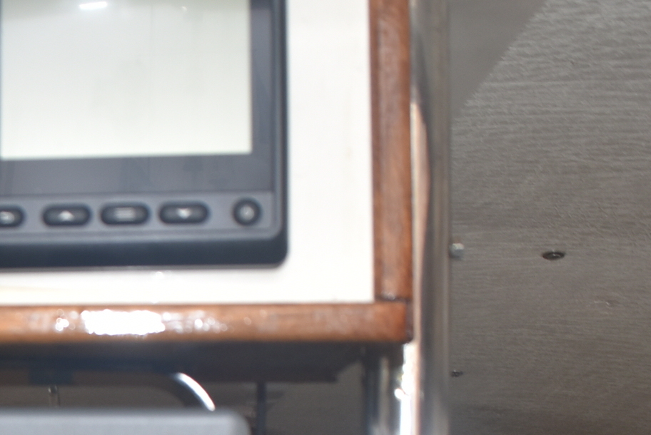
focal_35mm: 74
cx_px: -158
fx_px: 1339
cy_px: 438
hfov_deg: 24.4
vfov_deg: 18.0
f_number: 5.6
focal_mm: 18
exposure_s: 1/125
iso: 320
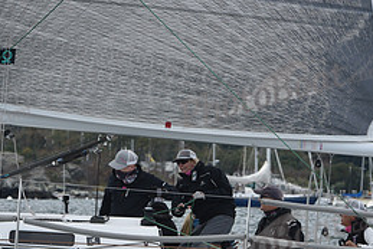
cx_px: 107
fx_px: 4178
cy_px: 186
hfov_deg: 5.1
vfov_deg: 3.4
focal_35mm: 403
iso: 400
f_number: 10
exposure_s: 1/1000
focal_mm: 180
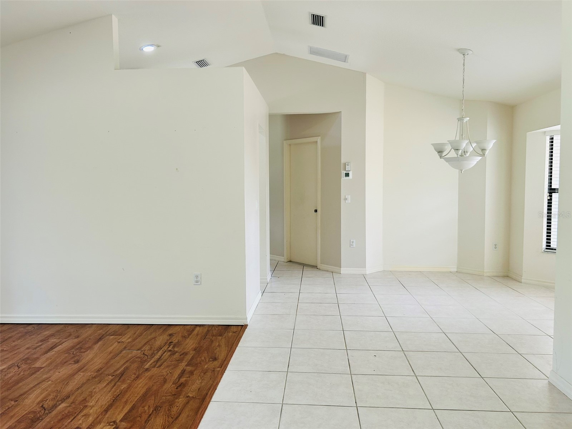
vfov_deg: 53.1
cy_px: 214
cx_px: 286
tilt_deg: -2.8
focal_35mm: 26
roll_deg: +0.6
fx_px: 430
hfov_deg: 67.3
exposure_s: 1/120
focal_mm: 5.7
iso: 80
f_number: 1.5
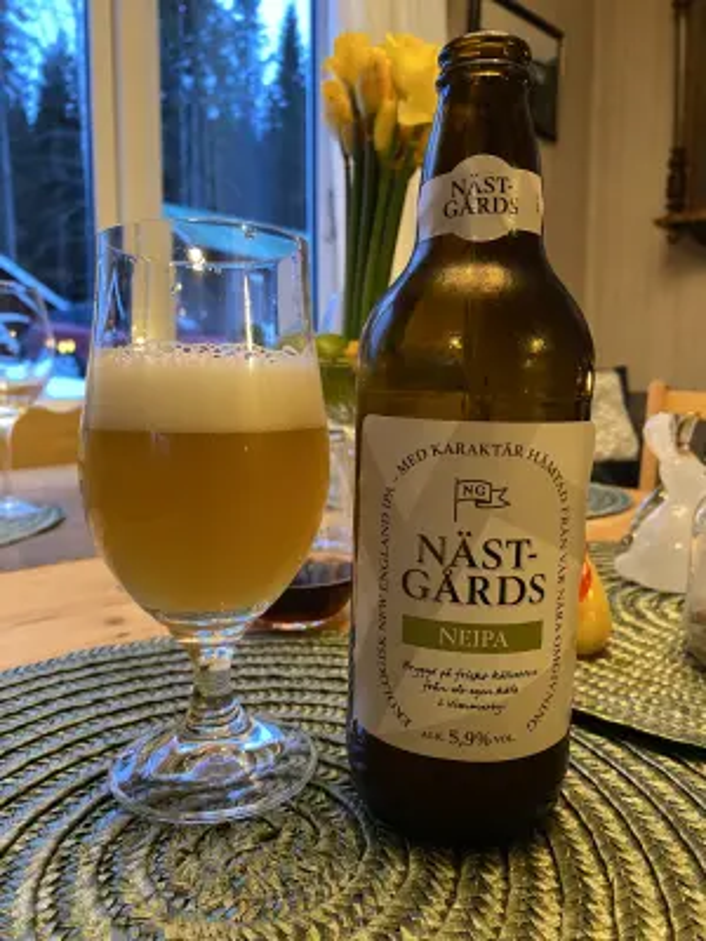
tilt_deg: -5.4
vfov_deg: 67.3
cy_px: 470
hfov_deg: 53.1
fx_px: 707
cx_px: 353
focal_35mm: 26
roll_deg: -0.2
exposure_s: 1/25
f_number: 1.8
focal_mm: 4.25
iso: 800
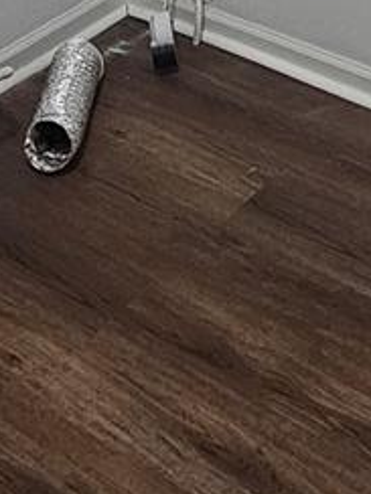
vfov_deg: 19.5
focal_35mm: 82
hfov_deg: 17.7
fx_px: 1172
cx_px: 341
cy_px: -324
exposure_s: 1/60
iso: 80
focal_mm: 2.2
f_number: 2.2
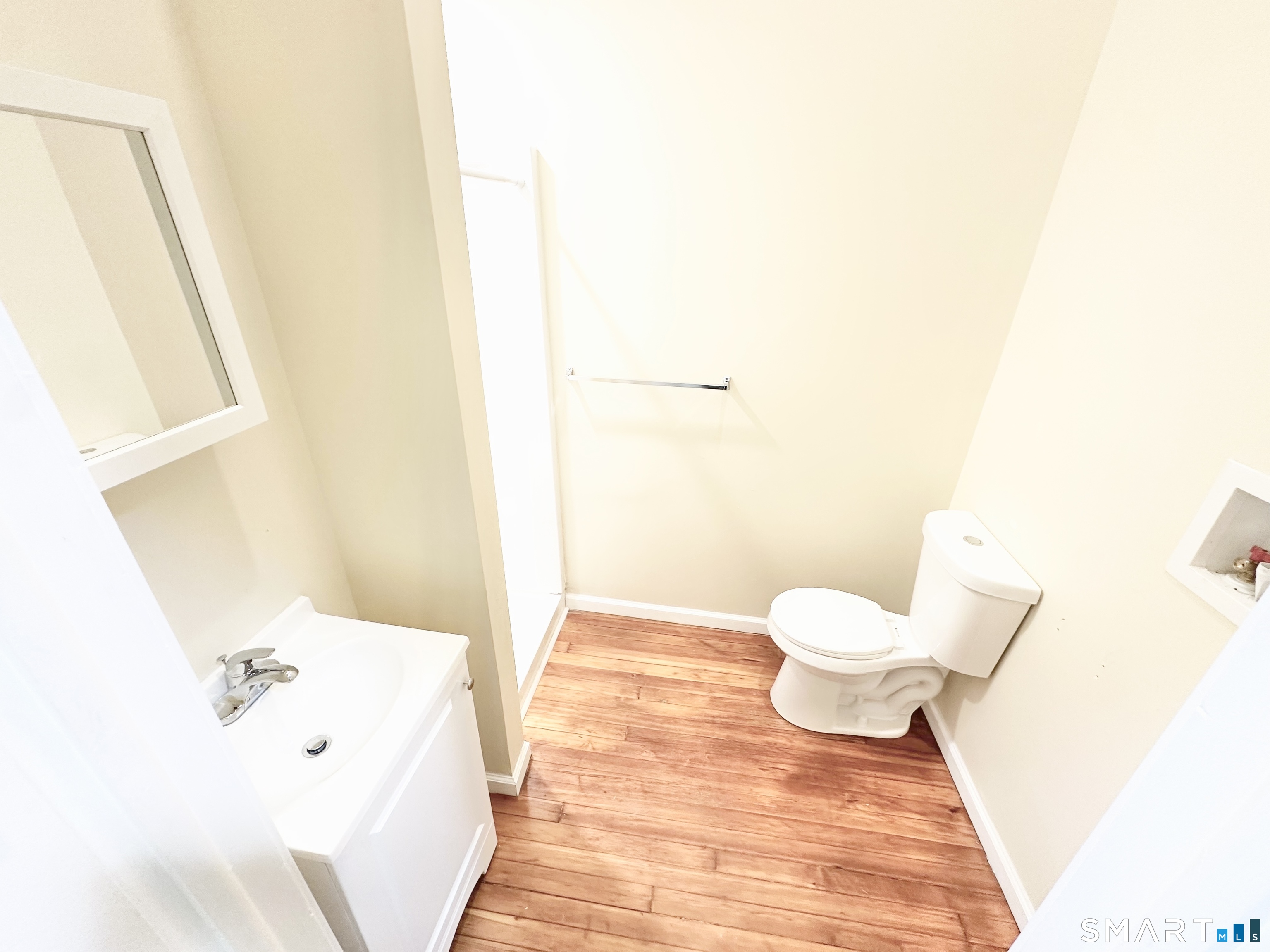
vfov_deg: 85.7
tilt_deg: -26.8
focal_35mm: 14
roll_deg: -1.6
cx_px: 635
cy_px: 476
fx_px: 514
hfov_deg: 102.1
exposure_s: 1/60
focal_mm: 2.22
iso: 160
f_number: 2.2
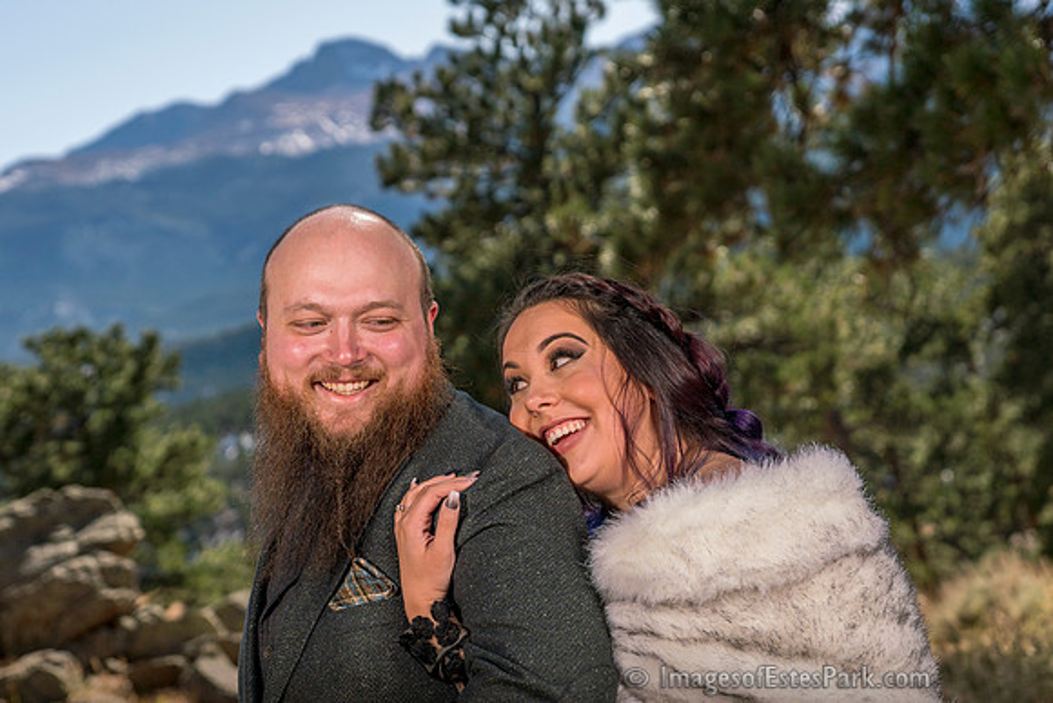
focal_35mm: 60
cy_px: 352
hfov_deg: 33.4
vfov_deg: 22.6
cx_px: 526
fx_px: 1755
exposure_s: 1/2500
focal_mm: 60
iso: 200
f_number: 4.5
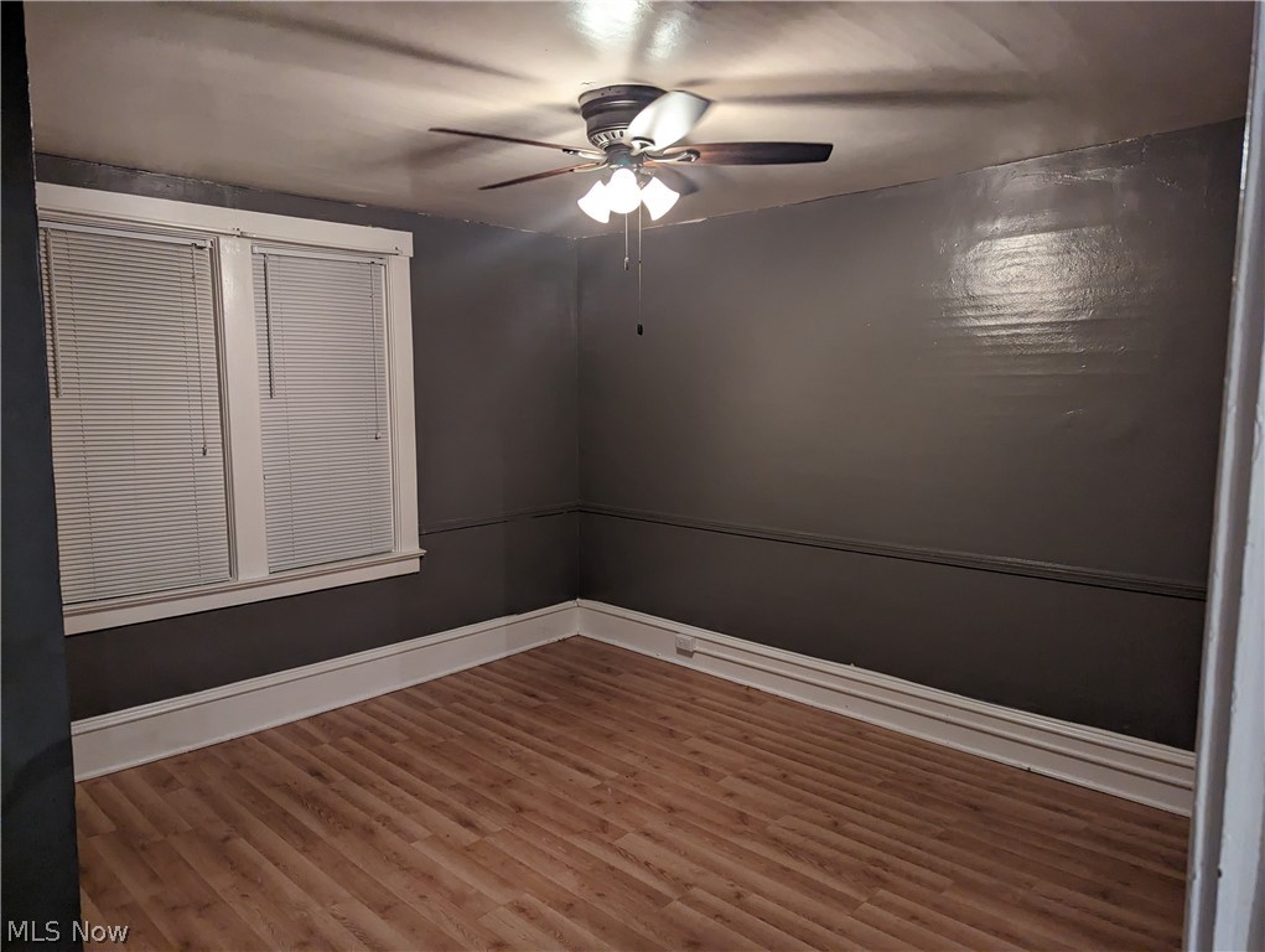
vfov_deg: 56.9
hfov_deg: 71.5
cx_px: 632
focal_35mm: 24
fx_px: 878
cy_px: 476
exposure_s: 1/120
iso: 755
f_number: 1.85
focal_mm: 6.81
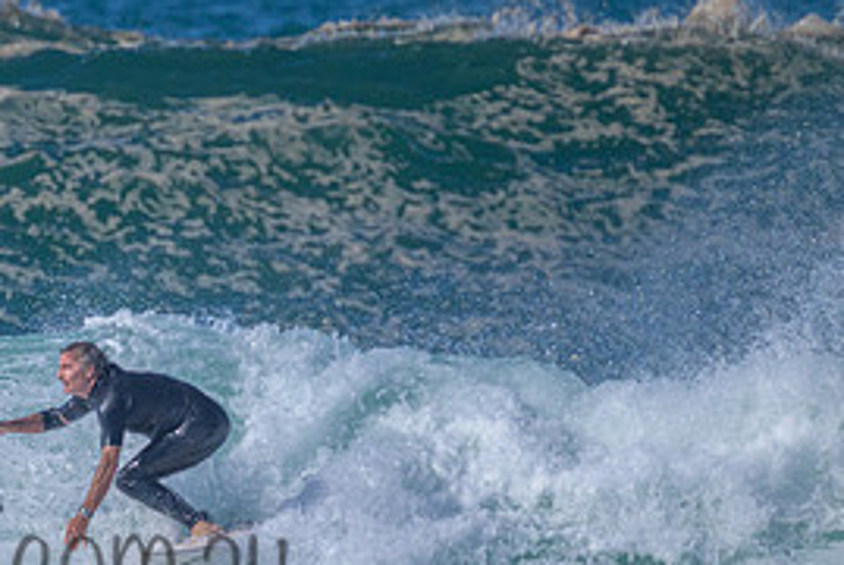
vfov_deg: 0.8
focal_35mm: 1723
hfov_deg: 1.2
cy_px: 523
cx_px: -44
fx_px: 40438
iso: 900
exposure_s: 1/2000
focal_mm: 800
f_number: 11
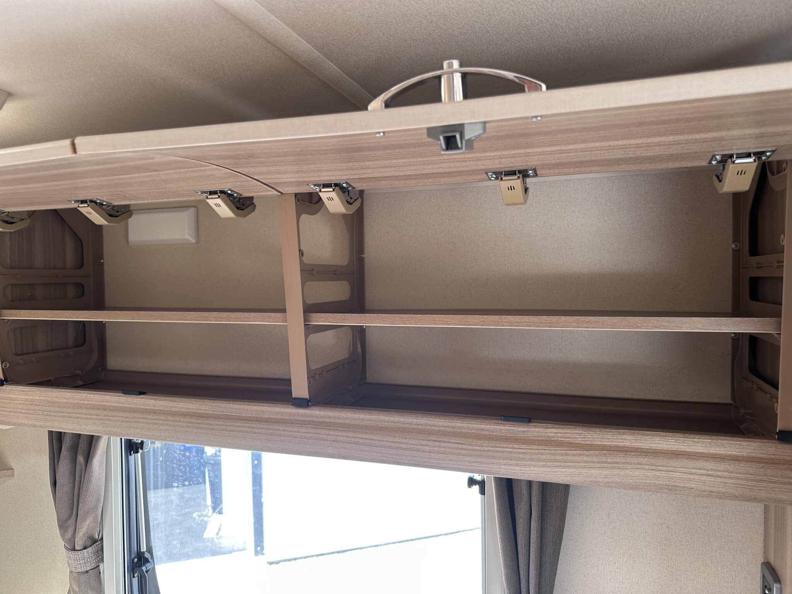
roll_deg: +2.6
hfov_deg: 71.6
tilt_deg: +0.4
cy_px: 297
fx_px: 549
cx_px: 396
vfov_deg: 56.8
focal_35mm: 24
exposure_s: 1/121
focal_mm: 6.86
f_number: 1.78
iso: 125
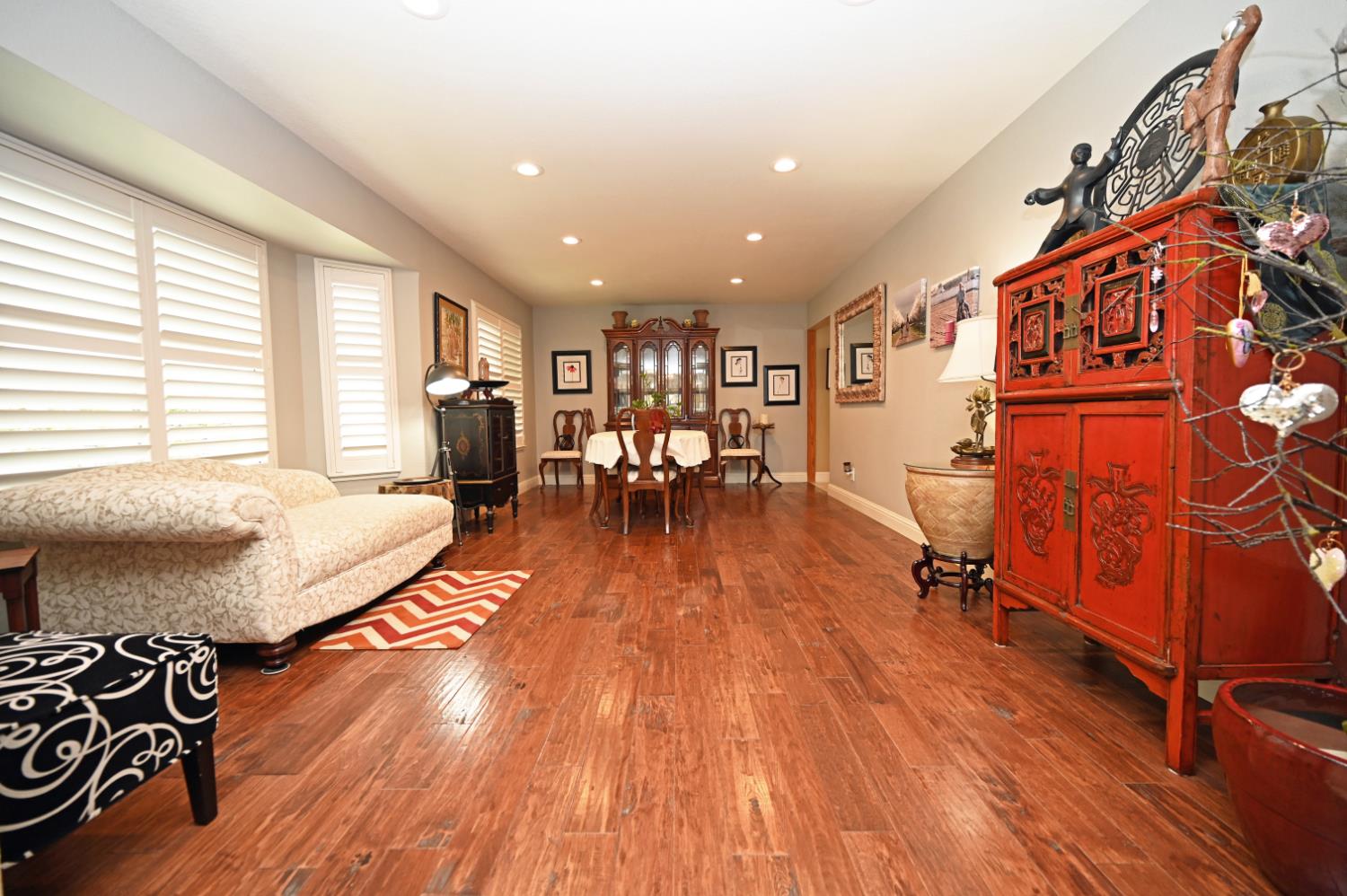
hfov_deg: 104.3
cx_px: 674
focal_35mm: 14
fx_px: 523
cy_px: 448
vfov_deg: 81.1
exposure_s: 1/60
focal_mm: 14
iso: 720
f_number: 4
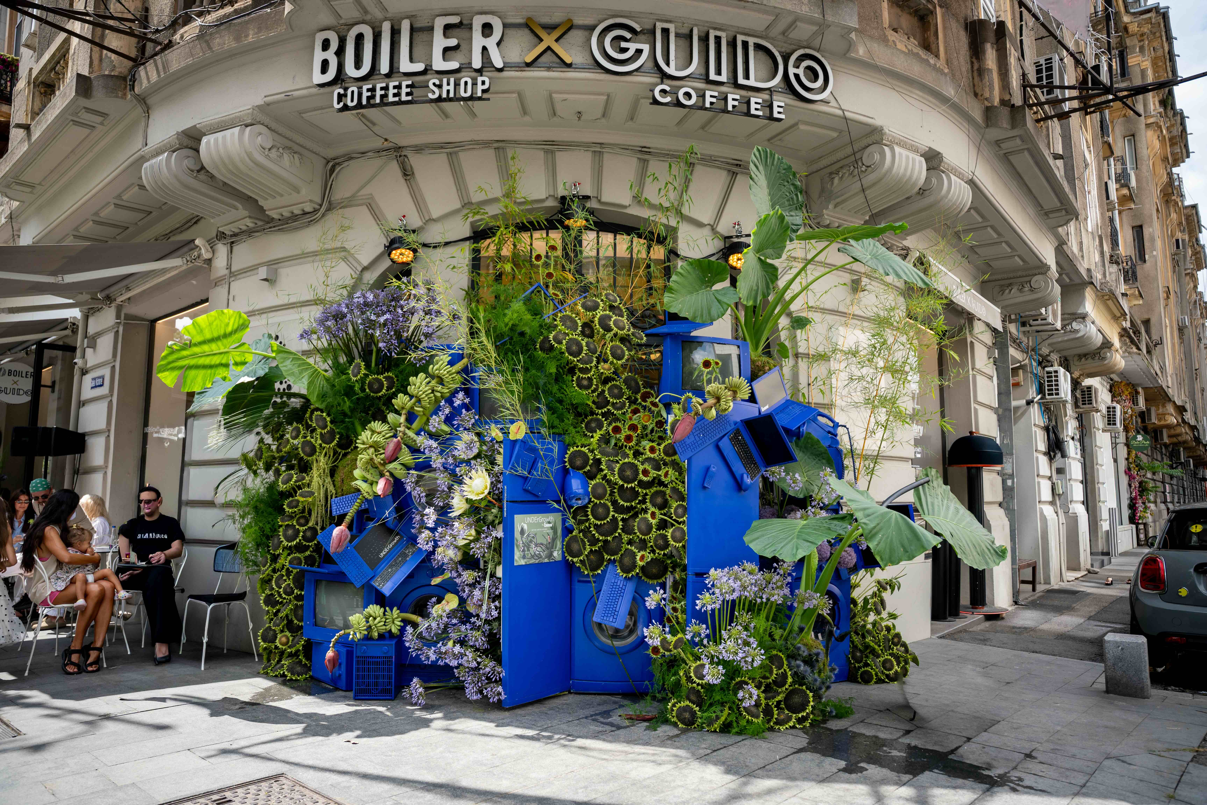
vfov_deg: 53.1
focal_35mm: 24
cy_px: 402
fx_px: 805
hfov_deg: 73.7
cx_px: 604
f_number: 2.8
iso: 200
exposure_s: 1/1000
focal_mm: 24
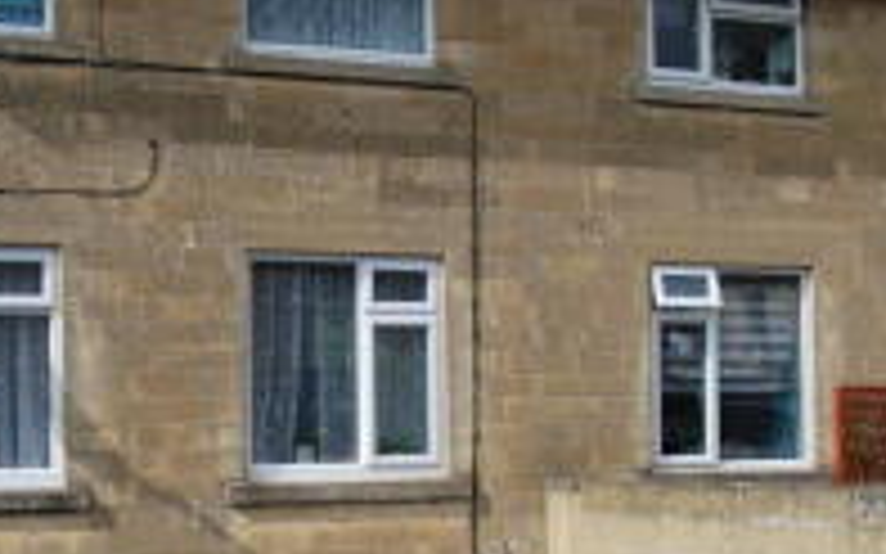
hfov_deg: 28.6
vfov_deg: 18.5
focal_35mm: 70
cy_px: 385
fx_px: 1695
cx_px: 175
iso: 100
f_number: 9
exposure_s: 1/320
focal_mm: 19
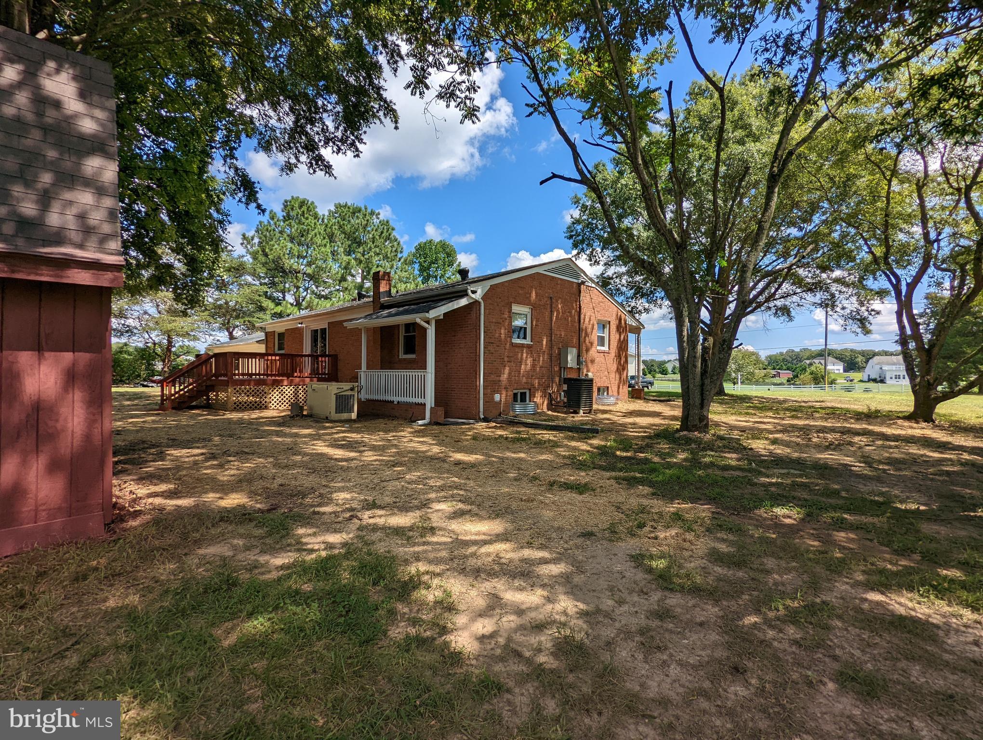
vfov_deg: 78.2
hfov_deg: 94.4
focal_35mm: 16
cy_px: 370
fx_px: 455
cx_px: 492
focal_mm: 2.35
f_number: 2.2
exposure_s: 1/1387
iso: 46
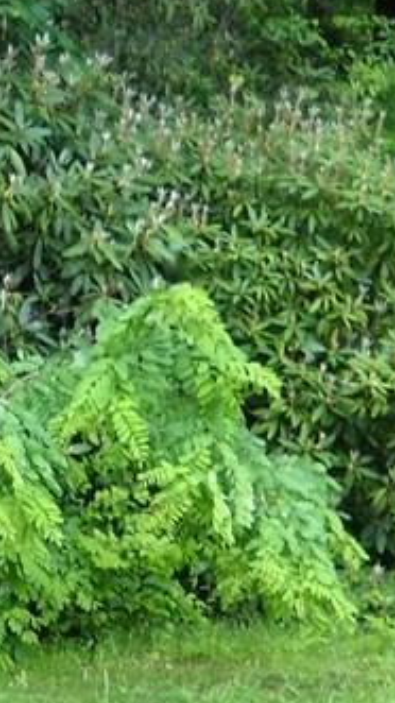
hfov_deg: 8.5
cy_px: 686
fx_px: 2572
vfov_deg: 15.3
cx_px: -293
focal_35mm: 138
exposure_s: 1/109
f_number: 3.1
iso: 64
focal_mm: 6.72
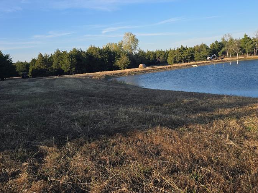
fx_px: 261
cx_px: 132
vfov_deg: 40.5
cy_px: 73
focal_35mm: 35
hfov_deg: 52.6
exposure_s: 1/484
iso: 12
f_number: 1.7
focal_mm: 6.3
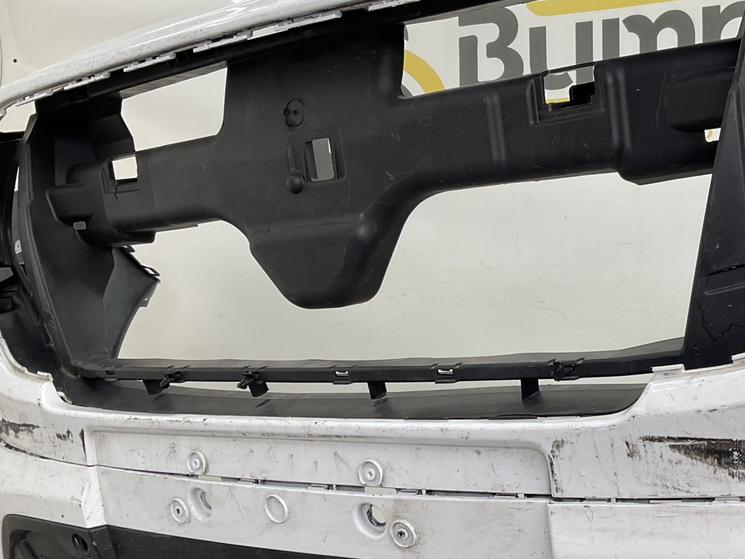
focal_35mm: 49
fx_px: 1054
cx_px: 516
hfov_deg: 38.3
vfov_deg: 29.4
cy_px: 385
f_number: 1.8
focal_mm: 3
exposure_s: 1/107
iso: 16
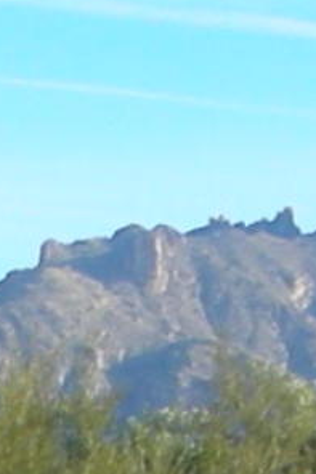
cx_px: -95
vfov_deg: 5.5
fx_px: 4864
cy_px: 958
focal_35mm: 369
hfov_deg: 3.7
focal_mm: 5.8
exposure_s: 1/342
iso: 50
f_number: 3
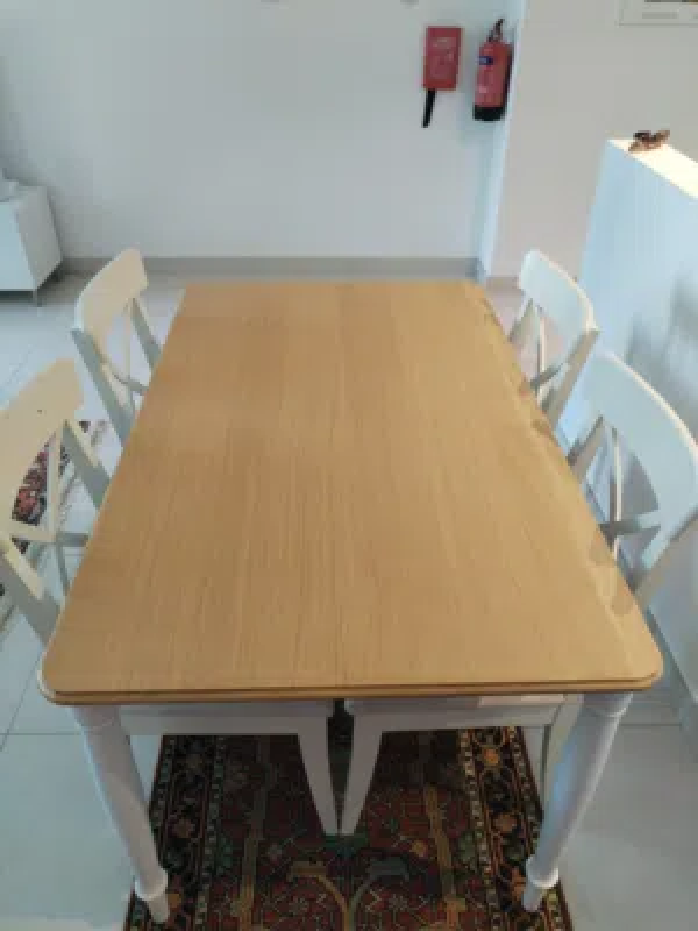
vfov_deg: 61.7
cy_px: 466
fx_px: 780
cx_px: 349
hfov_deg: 48.2
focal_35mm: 29
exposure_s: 1/50
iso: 398
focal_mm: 4.75
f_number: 1.8
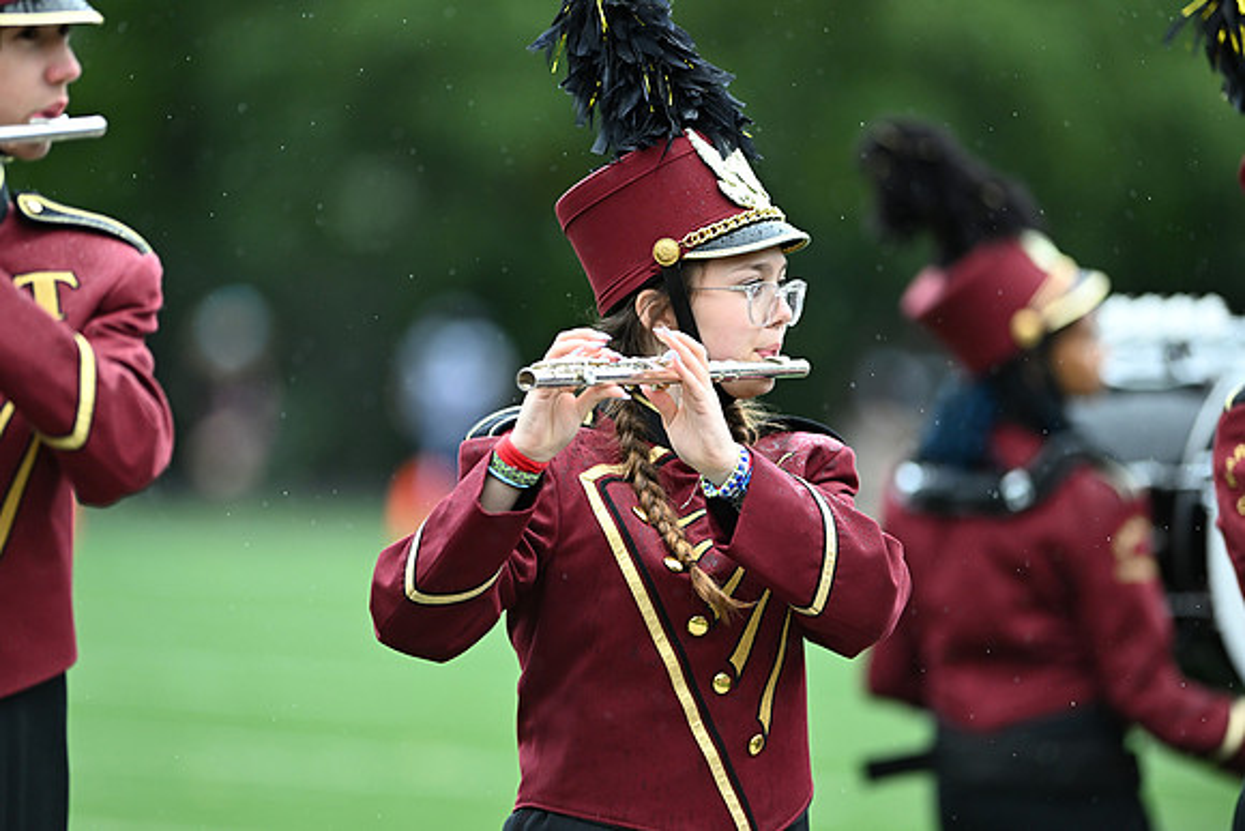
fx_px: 10377
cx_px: 622
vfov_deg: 4.6
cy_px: 416
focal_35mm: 300
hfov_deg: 6.9
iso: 1600
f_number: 2.8
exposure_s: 1/1600
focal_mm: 300
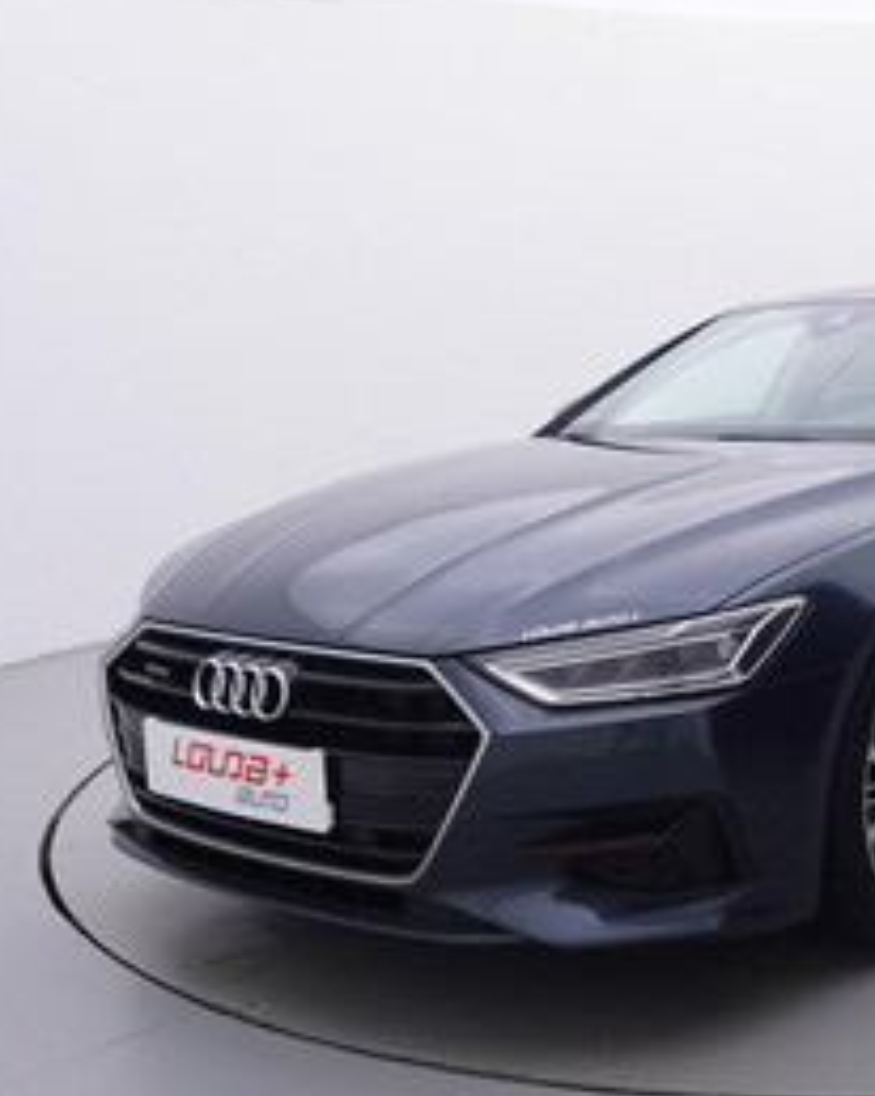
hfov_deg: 30.3
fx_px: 1458
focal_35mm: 45
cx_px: 932
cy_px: 516
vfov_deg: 41.2
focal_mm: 15
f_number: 5
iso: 200
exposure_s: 1/80
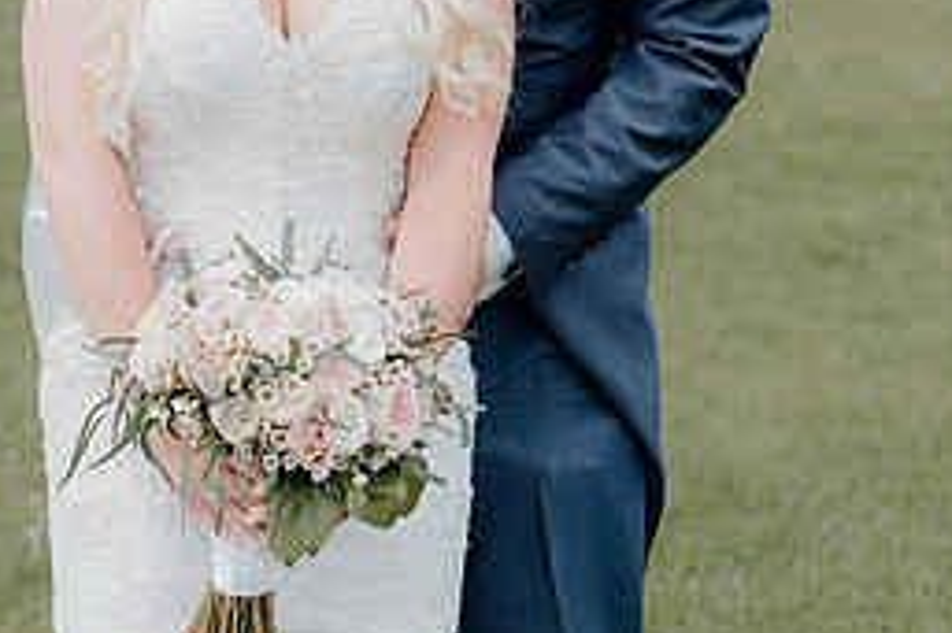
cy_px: 98
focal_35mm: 158
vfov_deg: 8.7
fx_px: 4175
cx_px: 296
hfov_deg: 13.0
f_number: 3.5
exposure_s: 1/320
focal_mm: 70
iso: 125
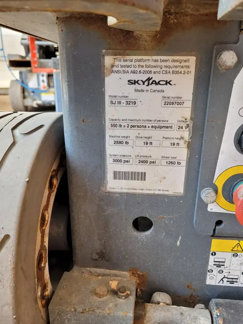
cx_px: 122
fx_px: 243
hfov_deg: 53.1
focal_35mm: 26
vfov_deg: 67.3
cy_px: 162
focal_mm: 5.4
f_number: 1.8
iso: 100
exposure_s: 1/120
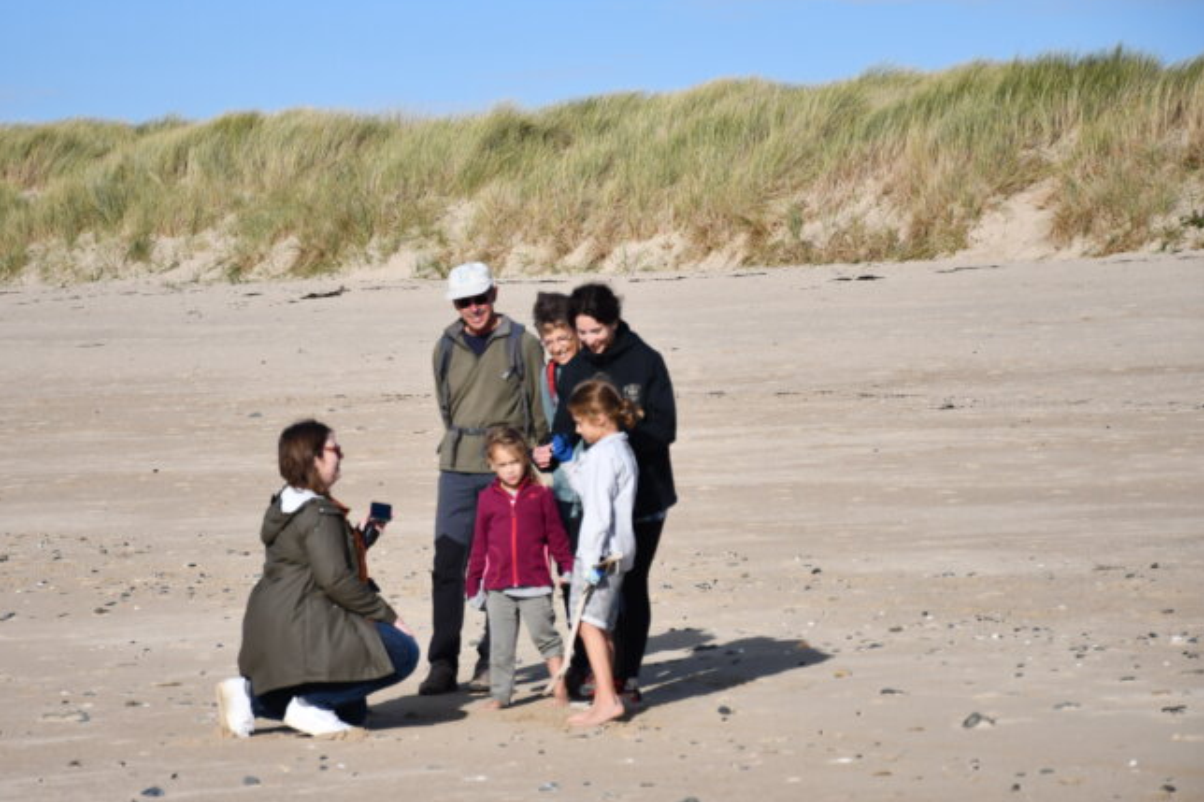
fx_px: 6520
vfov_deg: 7.0
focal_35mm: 195
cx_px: 523
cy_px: 403
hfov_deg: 10.5
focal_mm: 105
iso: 400
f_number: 5.6
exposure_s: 1/3200
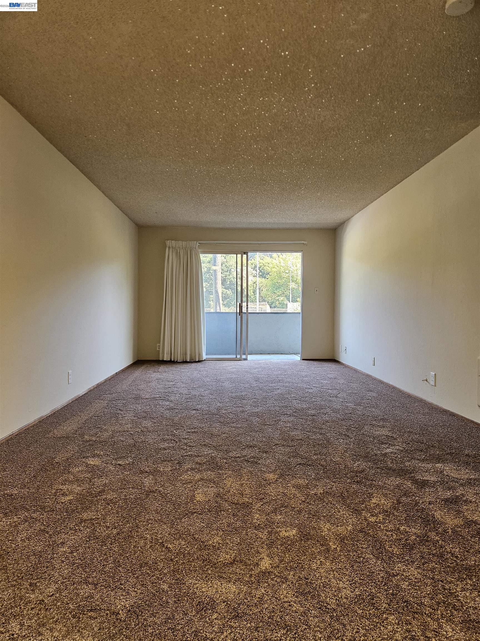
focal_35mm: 23
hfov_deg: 58.9
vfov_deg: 73.9
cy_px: 320
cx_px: 240
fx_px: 425
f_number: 1.8
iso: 160
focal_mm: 5.4
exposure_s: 1/120
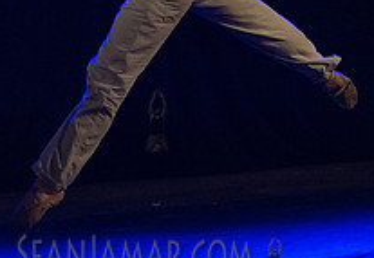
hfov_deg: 4.4
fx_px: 4853
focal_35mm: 462
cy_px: -47
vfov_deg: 3.0
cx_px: 197
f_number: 2.8
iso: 4000
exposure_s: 1/1000
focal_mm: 155
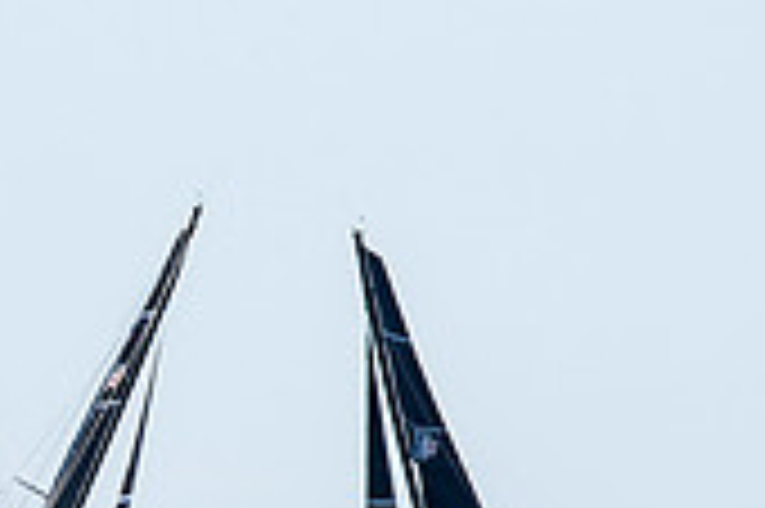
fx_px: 36854
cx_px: 19
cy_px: 579
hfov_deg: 1.2
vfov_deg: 0.8
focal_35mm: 1736
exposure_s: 1/2000
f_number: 5
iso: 320
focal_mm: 300
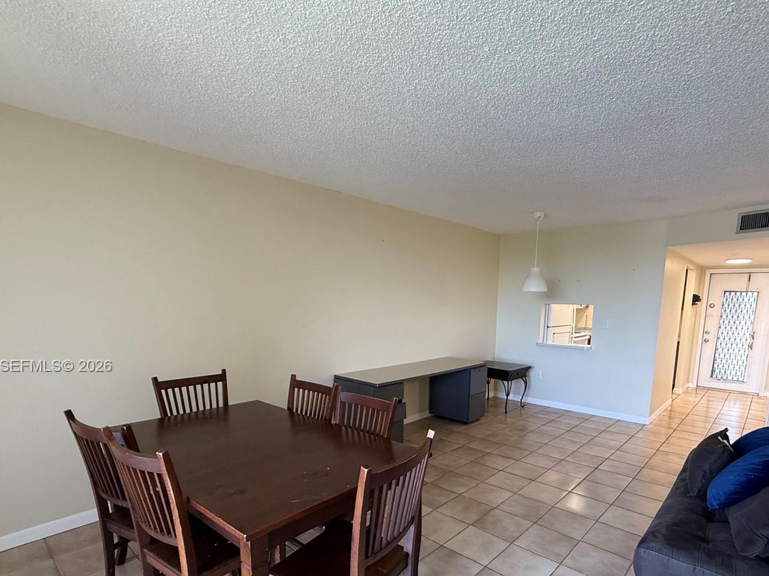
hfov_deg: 84.3
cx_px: 430
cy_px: 367
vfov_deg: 67.4
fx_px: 422
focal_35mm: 19
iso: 320
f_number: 2.2
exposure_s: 1/120
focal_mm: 2.22
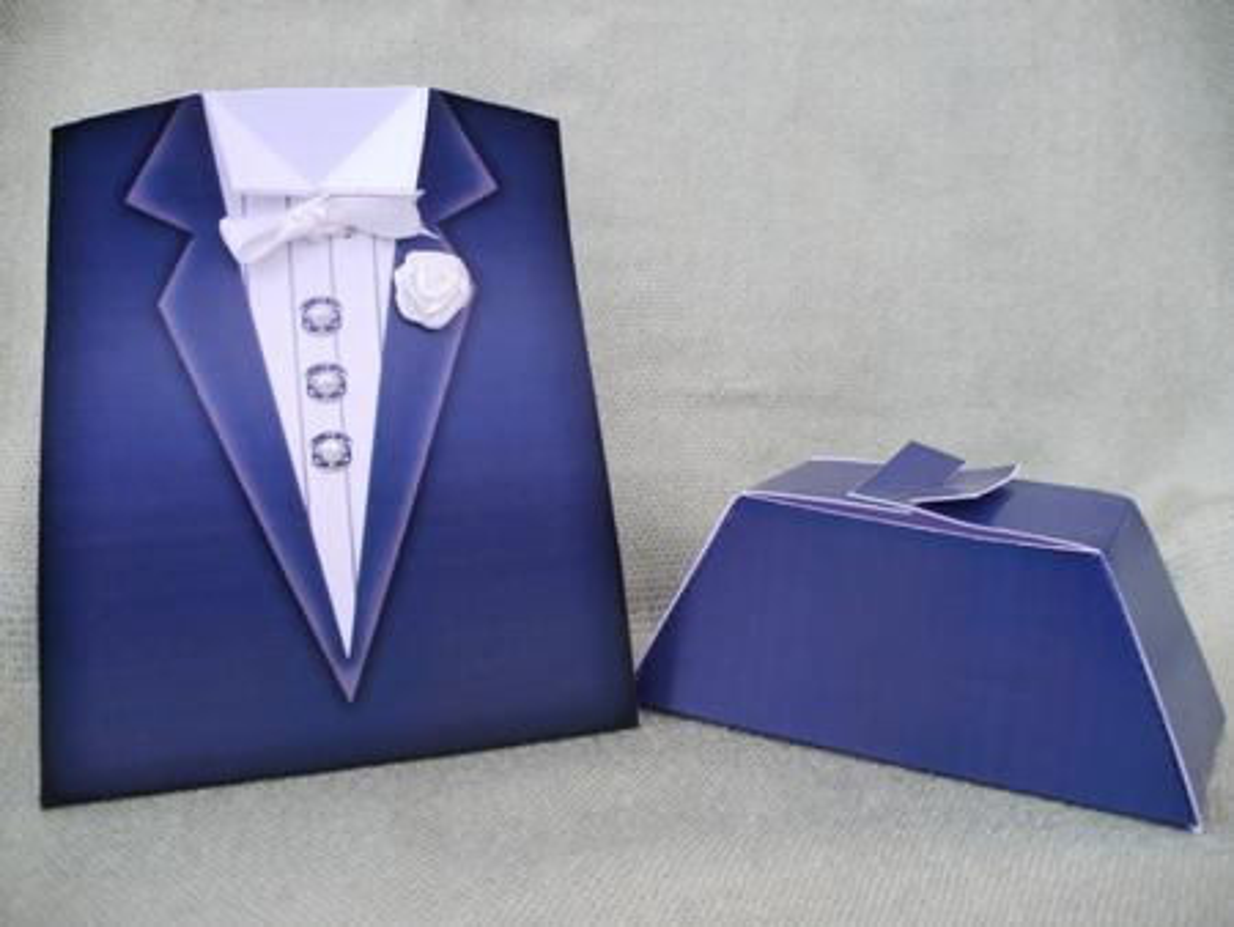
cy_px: 464
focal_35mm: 36
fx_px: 1284
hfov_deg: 51.3
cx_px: 617
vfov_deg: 39.7
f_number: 3.5
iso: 125
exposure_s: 1/30
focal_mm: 6.3
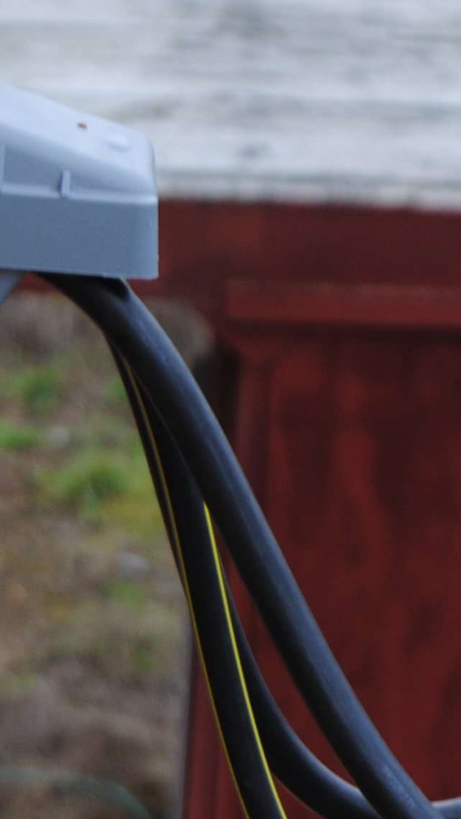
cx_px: 345
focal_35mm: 293
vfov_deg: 7.4
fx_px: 6359
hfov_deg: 4.2
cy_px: 647
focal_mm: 55
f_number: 5.6
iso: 160
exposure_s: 1/125
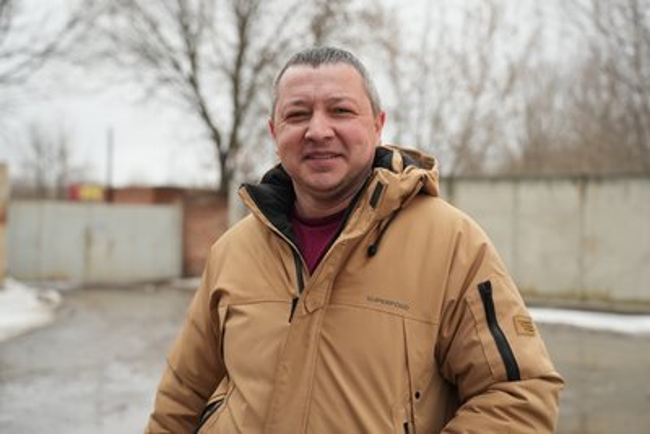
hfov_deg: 44.5
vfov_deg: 30.5
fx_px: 795
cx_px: 325
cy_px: 217
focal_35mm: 44
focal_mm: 44
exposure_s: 1/200
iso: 400
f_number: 2.8
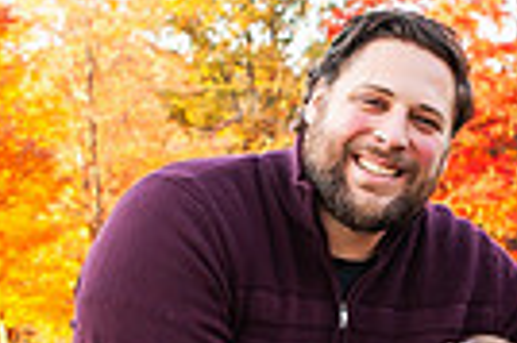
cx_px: 418
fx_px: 2467
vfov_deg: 7.9
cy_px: 299
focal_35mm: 172
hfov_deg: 11.9
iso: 400
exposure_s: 1/160
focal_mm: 30
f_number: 4.5
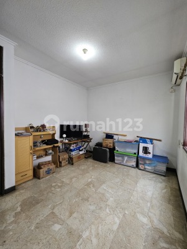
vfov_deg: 106.2
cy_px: 124
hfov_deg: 89.9
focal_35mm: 13
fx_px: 94
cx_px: 94
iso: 200
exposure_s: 1/50
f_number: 2.2
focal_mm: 2.2
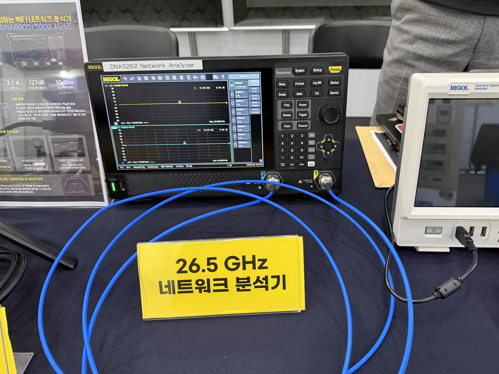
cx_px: 269
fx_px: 375
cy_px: 186
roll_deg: +2.3
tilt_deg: -34.2
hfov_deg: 67.2
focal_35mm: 26
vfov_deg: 53.1
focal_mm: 6.76
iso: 400
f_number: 1.78
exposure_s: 1/60
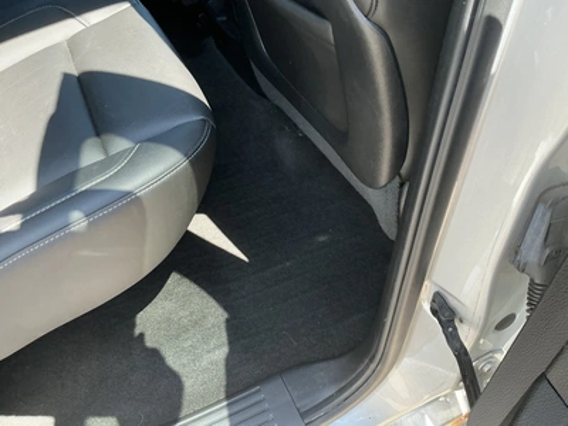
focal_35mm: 28
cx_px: 284
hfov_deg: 63.4
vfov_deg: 49.7
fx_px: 459
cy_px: 213
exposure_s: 1/122
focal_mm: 3
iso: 40
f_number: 1.8
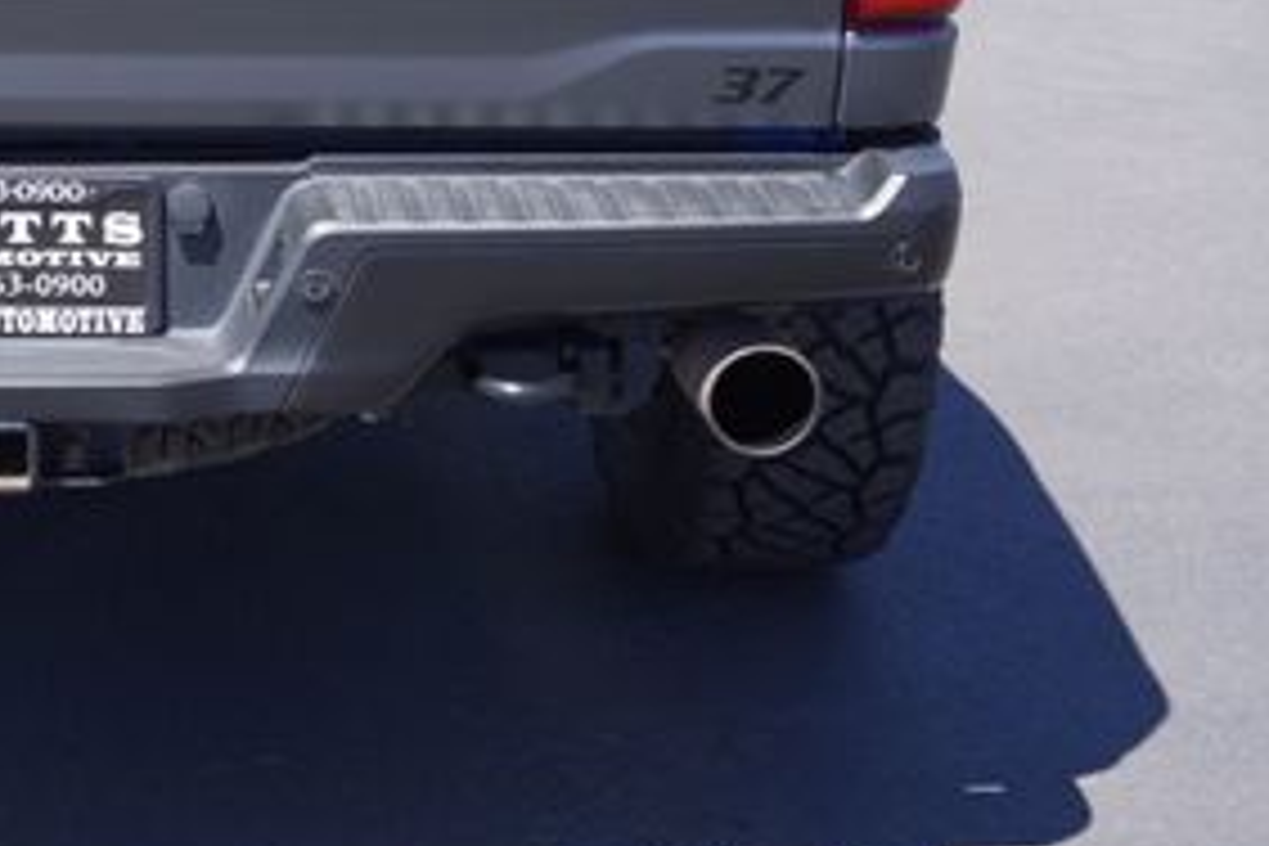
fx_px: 2644
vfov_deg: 17.6
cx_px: 54
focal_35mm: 75
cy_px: -68
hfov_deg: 25.9
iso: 100
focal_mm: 22
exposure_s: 1/160
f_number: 6.3
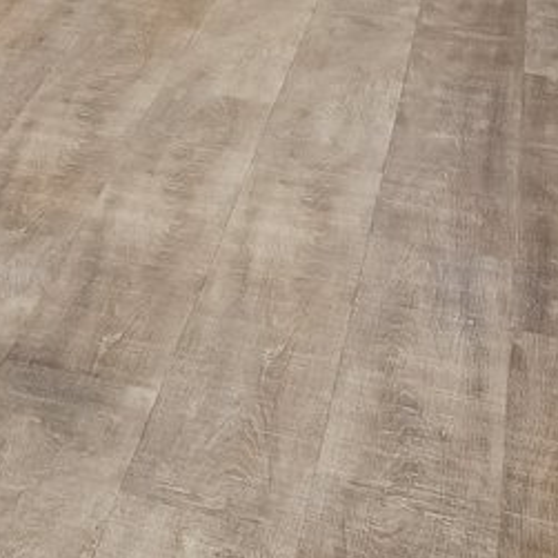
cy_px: -621
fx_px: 2024
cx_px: -703
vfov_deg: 13.2
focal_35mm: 111
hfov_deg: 12.8
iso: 400
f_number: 8
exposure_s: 1/2.5
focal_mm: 16
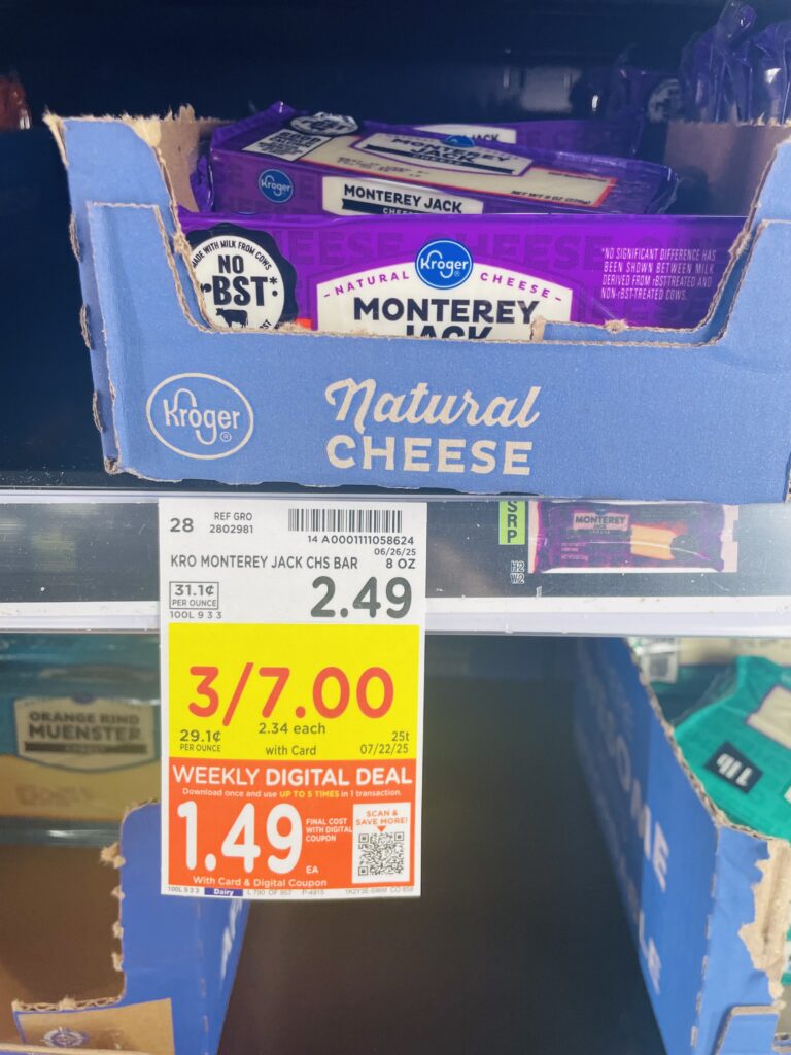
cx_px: 396
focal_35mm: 26
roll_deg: -0.8
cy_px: 528
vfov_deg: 67.3
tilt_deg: -23.2
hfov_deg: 53.1
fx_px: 792
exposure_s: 1/121
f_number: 1.6
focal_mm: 4.2
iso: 64
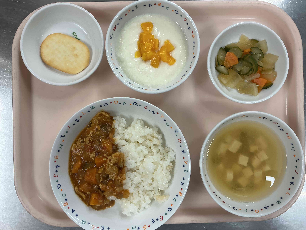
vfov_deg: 48.2
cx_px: 153
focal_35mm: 29
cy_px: 115
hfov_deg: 61.7
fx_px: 256
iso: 32
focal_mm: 3
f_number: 1.8
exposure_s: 1/120
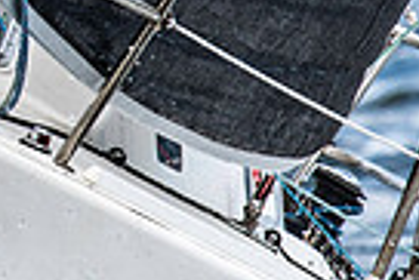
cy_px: -254
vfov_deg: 0.7
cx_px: -333
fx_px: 22359
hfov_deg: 1.1
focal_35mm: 1919
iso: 320
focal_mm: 300
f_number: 5.6
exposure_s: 1/2000
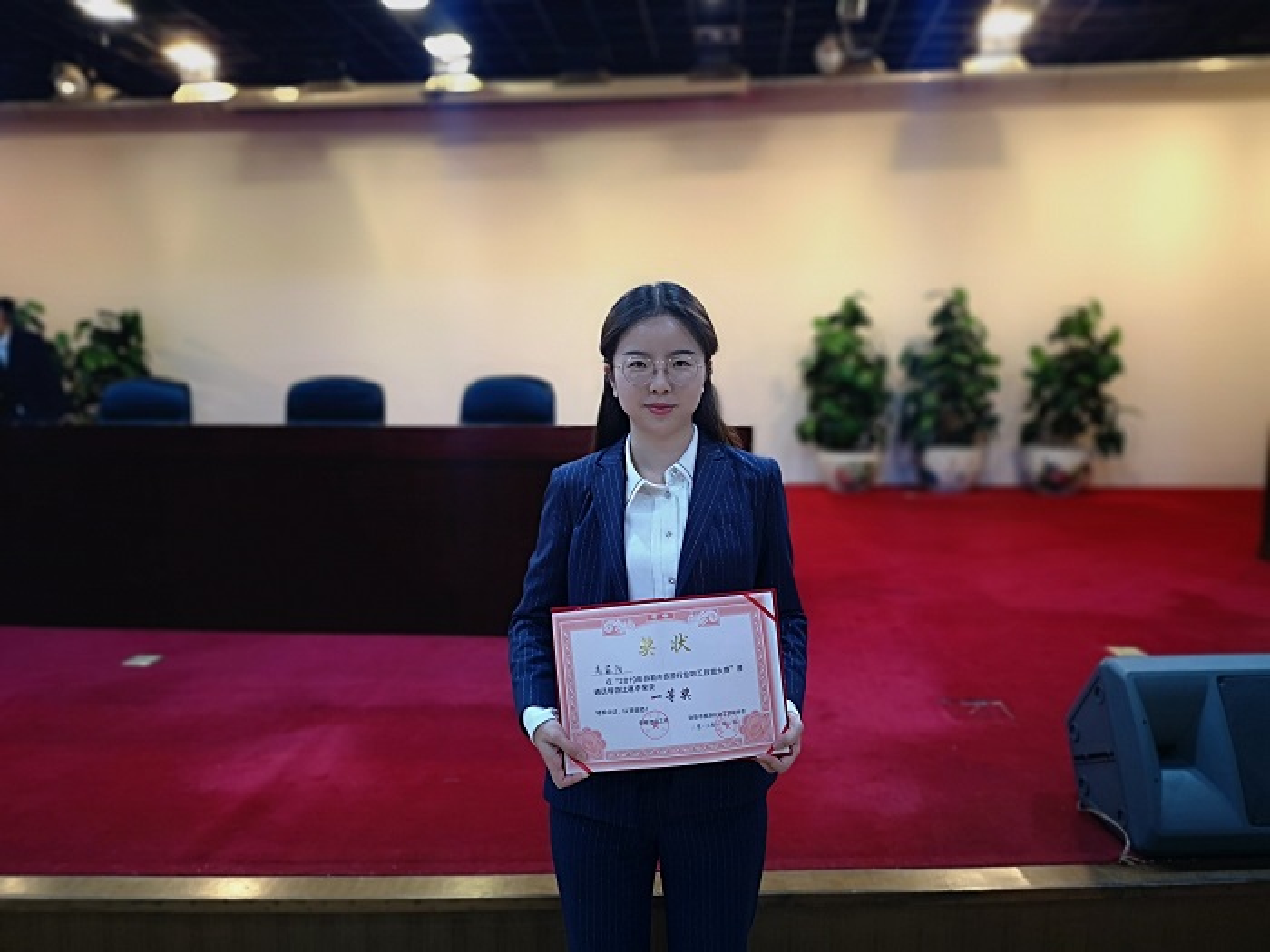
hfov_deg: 65.3
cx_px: 635
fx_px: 991
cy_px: 476
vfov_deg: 51.4
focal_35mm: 27
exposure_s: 1/33.3
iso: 400
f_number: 1.8
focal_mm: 3.95
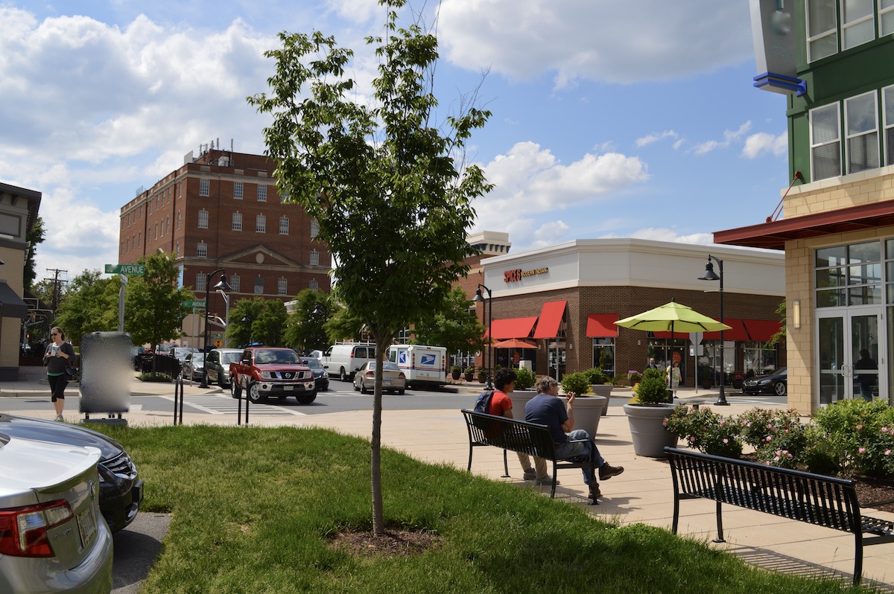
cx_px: 447
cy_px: 297
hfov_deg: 53.2
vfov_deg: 36.8
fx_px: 893
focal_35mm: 36
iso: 100
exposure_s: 1/320
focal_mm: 24
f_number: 9
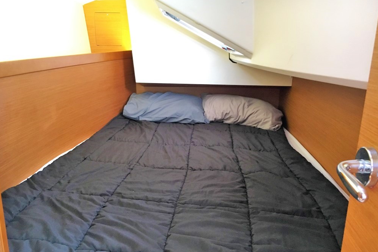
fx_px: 325
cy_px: 128
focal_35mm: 31
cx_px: 185
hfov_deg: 60.3
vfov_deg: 42.3
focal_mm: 4.15
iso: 200
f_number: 2.2
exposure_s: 1/20
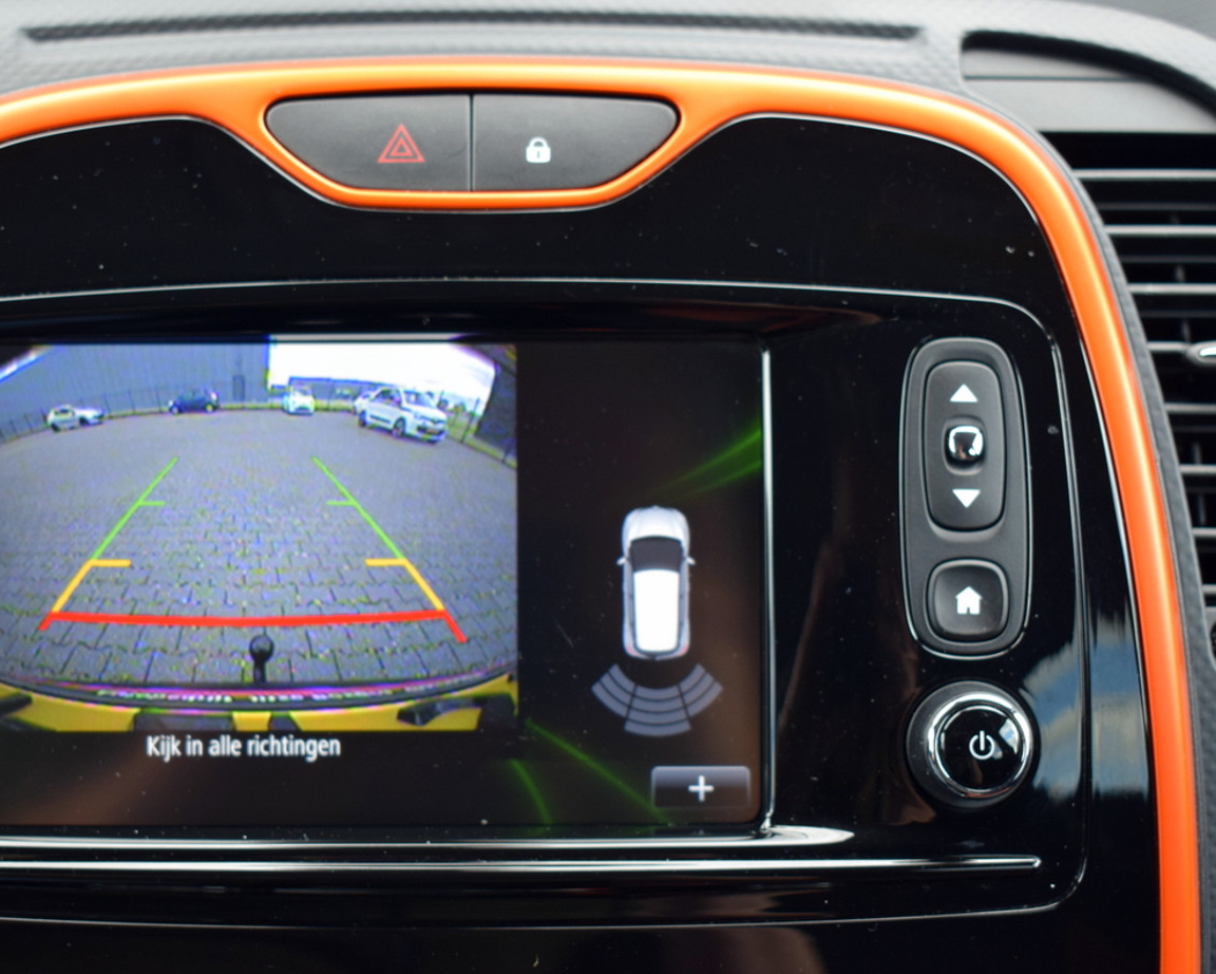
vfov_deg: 23.5
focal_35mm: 65
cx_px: 479
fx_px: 2340
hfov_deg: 29.1
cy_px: 490
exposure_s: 1/60
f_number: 4.8
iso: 640
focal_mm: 38
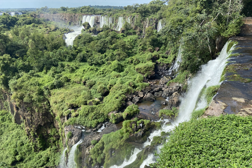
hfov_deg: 65.5
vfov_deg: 46.3
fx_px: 196
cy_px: 94
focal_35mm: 28
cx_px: 127
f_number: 1.8
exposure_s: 1/1124
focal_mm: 4.25
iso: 32
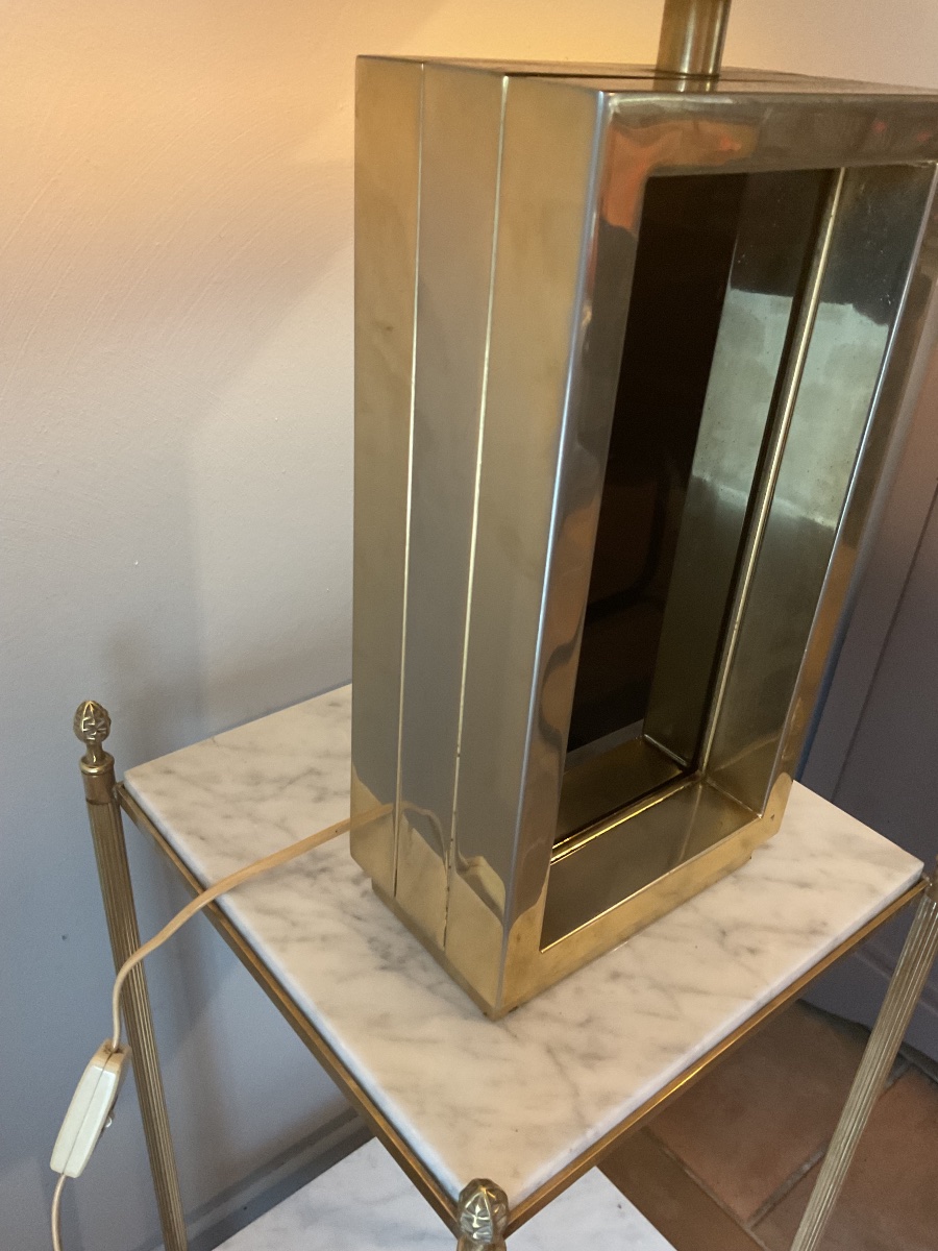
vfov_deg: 61.7
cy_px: 626
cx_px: 469
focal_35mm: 29
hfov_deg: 48.2
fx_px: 1048
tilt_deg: -31.3
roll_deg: -4.3
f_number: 1.8
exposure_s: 1/30
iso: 250
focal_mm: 3
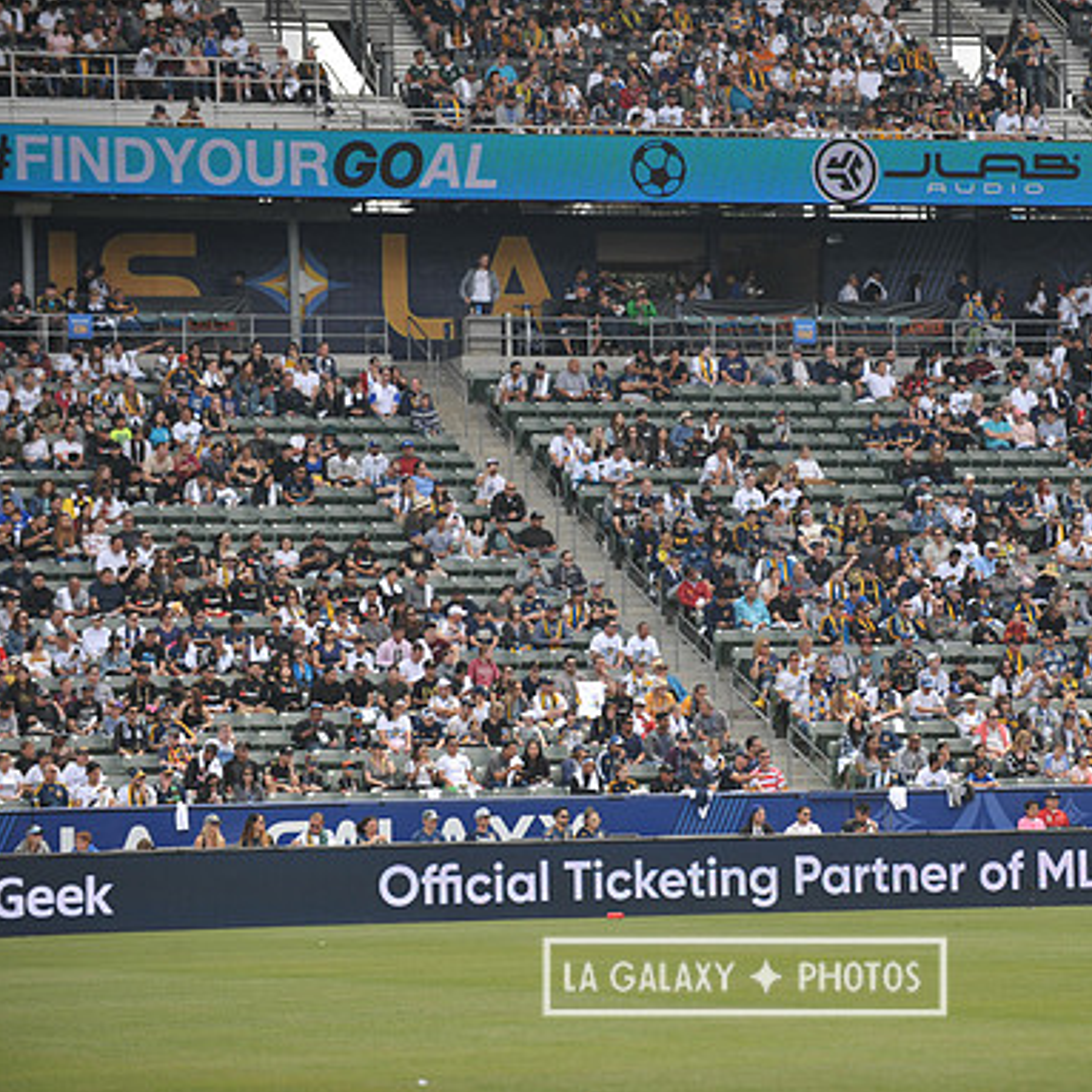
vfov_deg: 9.7
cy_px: 547
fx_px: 6424
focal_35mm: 180
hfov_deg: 9.7
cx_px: 744
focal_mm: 140
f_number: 3.5
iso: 320
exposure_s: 1/2500
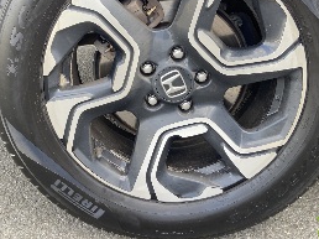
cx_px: 156
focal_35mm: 42
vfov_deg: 33.6
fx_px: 387
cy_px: 58
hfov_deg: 44.8
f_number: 1.8
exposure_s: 1/121
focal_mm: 4.25
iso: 40
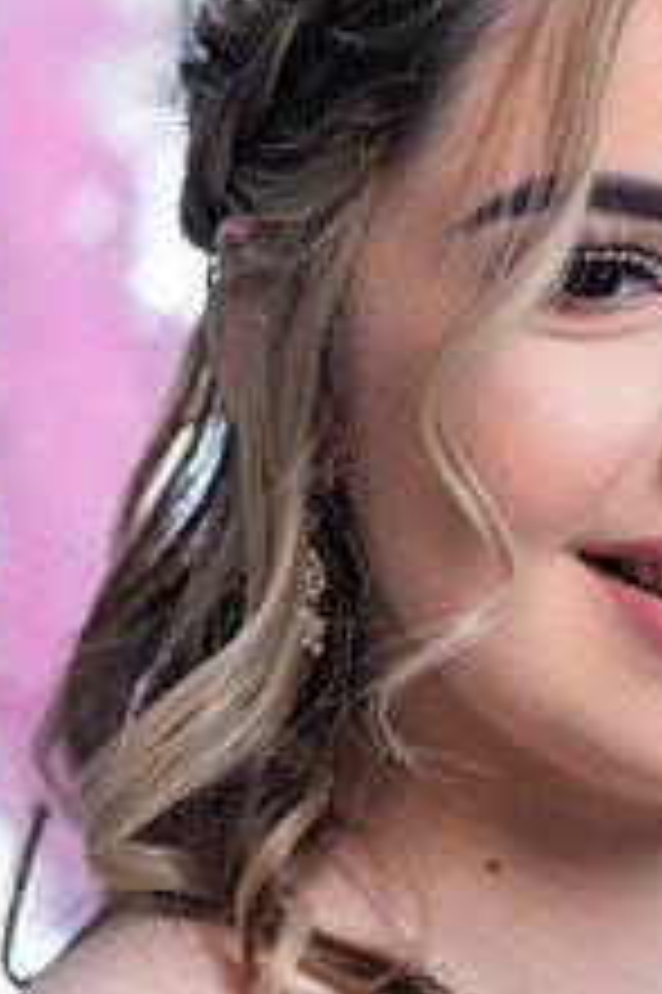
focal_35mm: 214
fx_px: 5912
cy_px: 643
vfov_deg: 9.6
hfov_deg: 6.4
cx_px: 610
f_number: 5
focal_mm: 105
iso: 400
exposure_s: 1/160
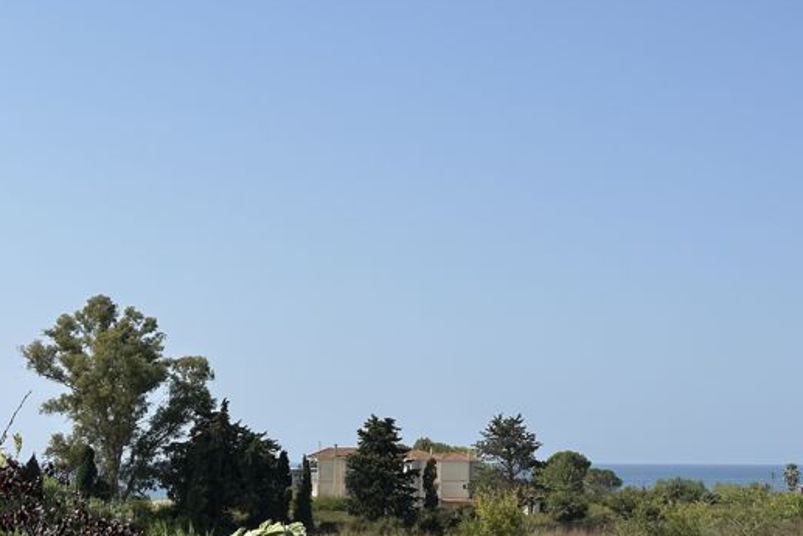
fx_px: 1517
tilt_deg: +2.4
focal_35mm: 68
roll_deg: +0.2
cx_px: 532
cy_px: 404
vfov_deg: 19.9
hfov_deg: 29.5
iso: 64
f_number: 1.78
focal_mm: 6.86
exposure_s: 1/5556
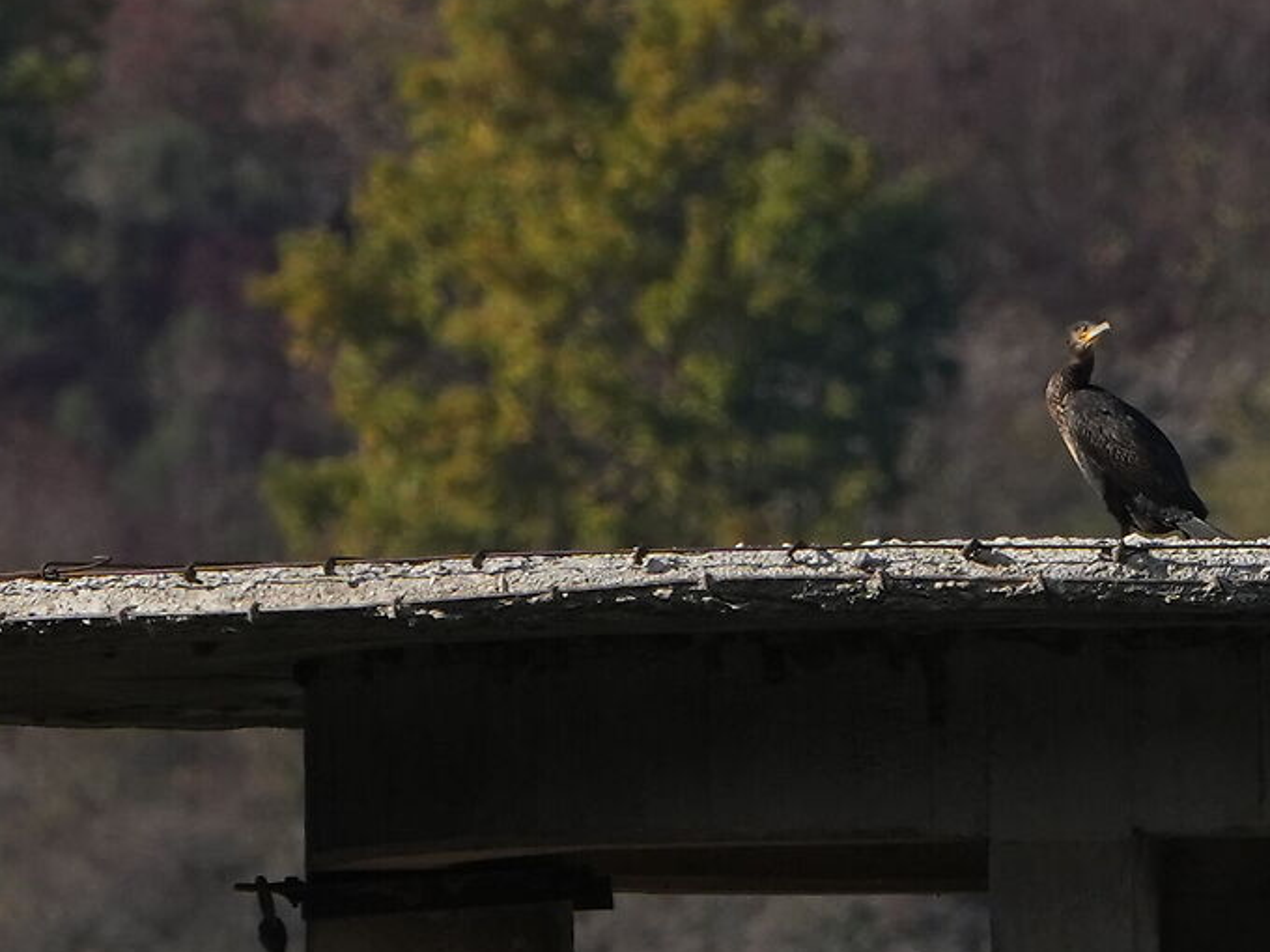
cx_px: 2137
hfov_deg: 0.6
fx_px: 112083
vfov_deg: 0.5
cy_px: 530
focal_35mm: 3055
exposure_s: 1/1000
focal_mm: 600
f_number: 11
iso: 640
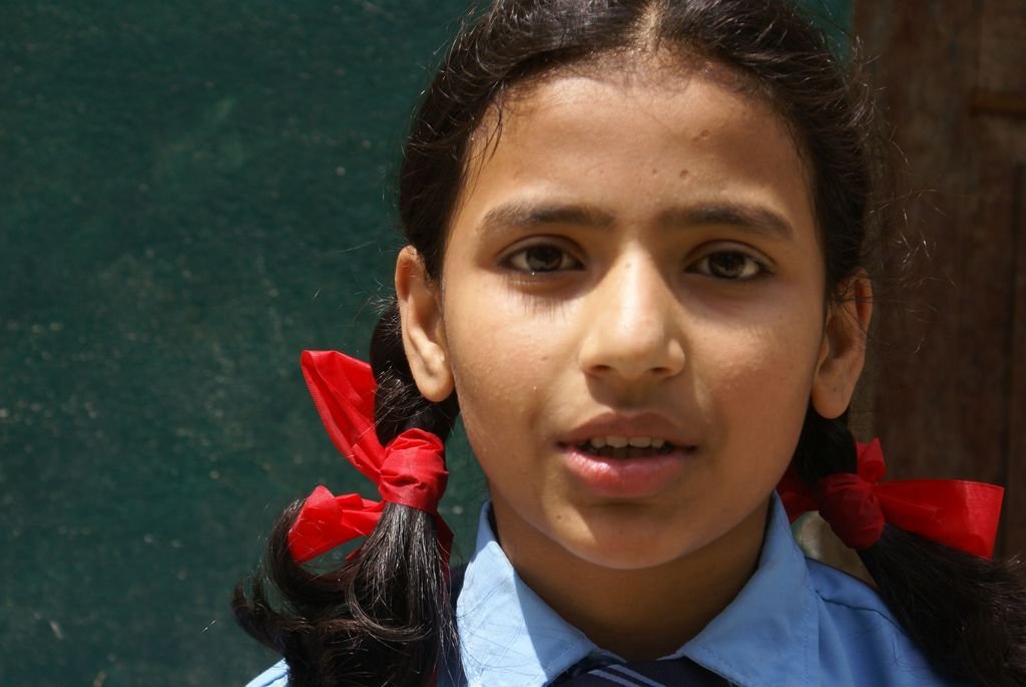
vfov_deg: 13.1
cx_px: 513
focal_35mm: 105
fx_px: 2995
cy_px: 344
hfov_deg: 19.4
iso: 100
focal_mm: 70
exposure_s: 1/160
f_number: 8
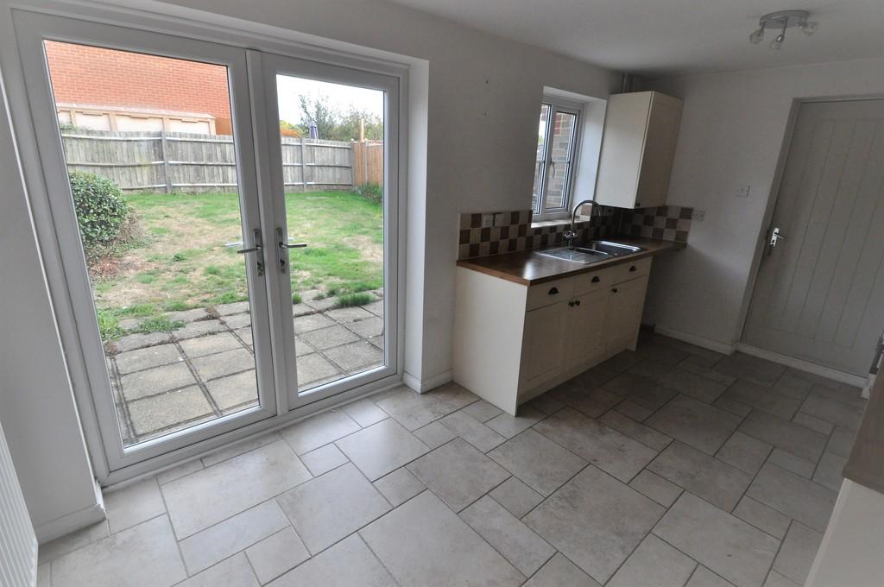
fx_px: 368
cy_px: 294
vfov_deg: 77.2
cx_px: 442
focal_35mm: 15
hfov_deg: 100.5
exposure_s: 1/250
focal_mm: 10
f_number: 8
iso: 1000
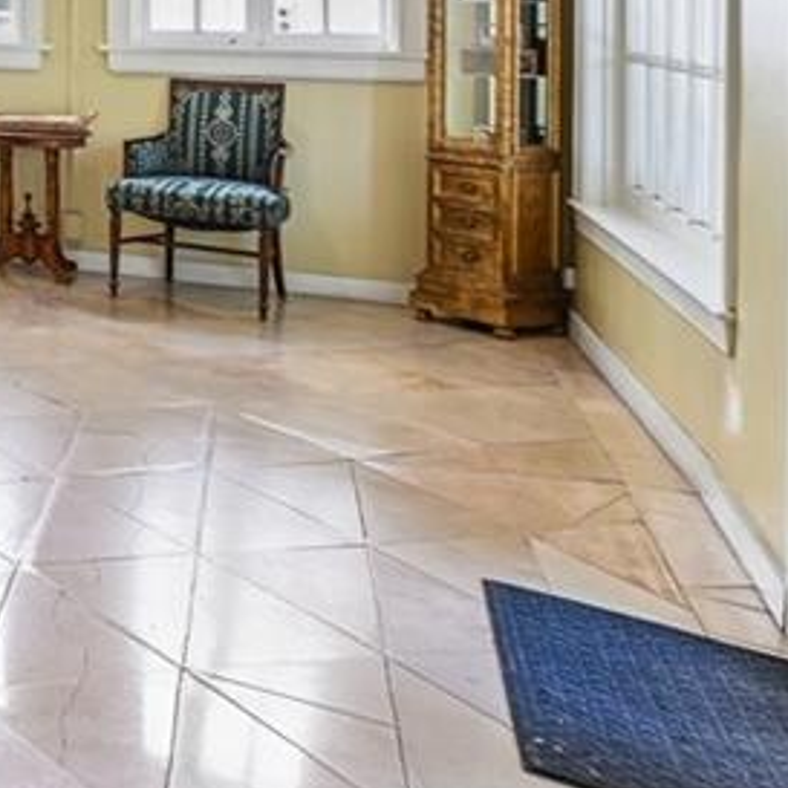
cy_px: -10
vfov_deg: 30.8
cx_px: -684
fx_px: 1313
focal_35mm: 51
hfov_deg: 20.7
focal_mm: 16
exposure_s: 1/8
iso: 400
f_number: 11
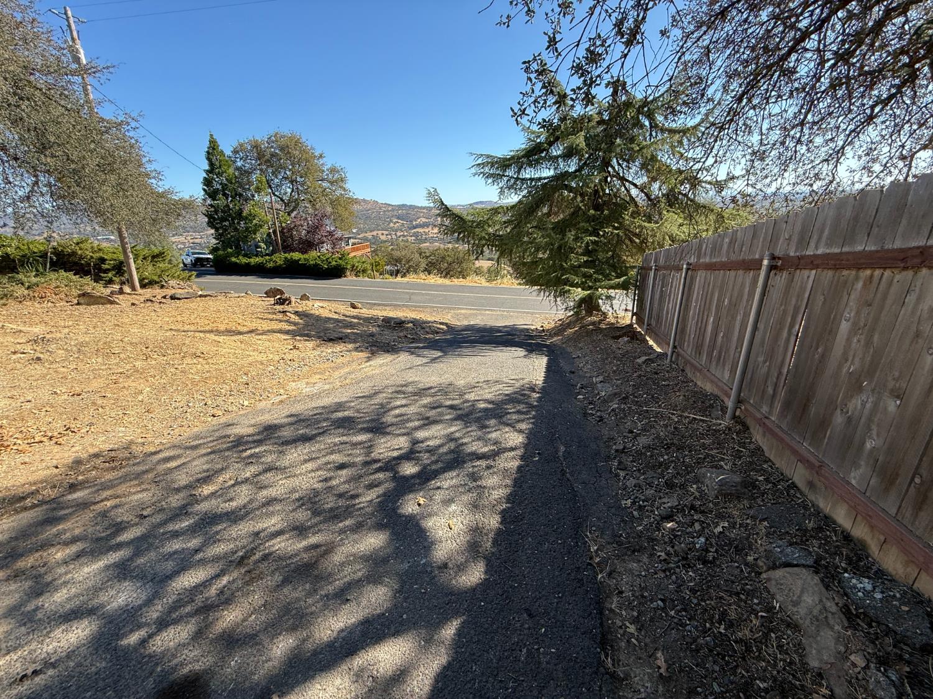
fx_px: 377
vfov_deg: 85.7
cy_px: 350
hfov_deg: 102.1
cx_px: 466
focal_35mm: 14
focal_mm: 2.22
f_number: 2.2
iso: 50
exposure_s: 1/559
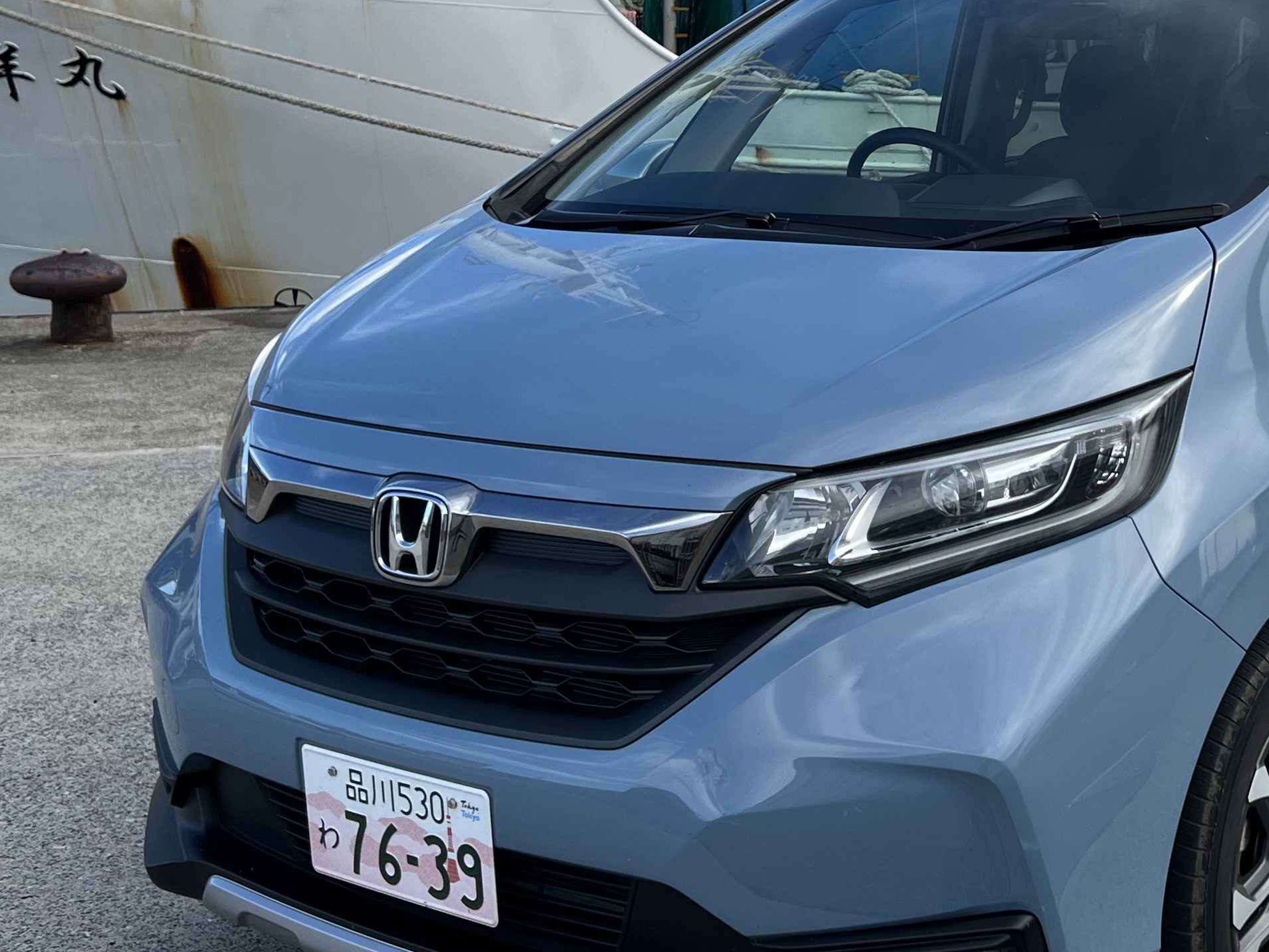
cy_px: 228
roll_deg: -0.2
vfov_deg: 26.2
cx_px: 1022
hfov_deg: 33.9
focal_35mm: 55
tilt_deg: -5.5
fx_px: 2017
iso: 50
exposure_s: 1/1779
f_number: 1.5
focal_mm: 5.7
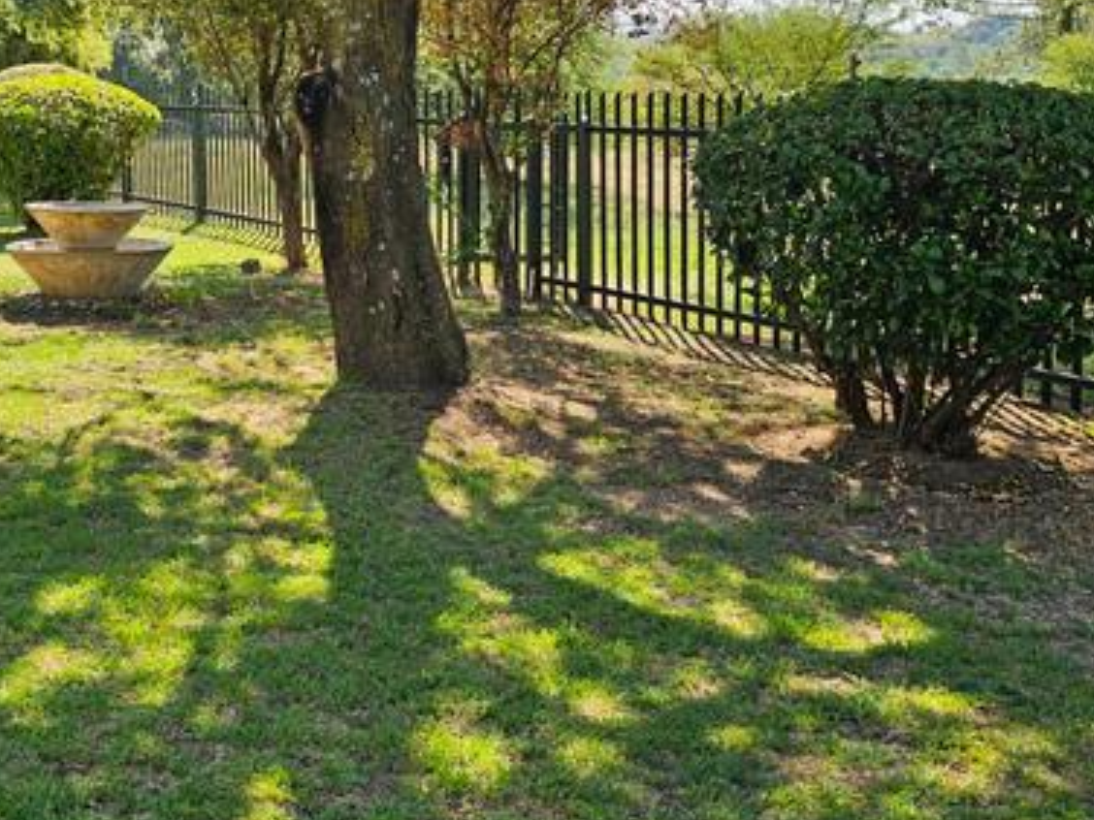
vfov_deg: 29.4
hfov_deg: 38.0
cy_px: 238
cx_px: 276
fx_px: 1549
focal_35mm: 49
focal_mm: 6.3
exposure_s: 1/233
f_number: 1.7
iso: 10
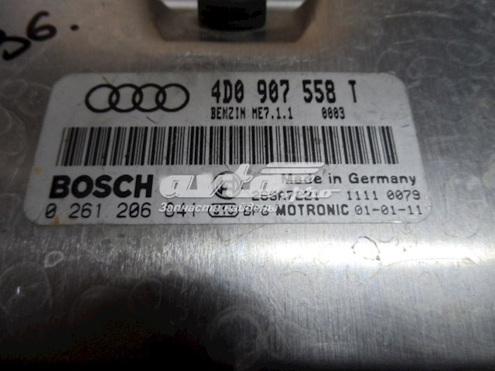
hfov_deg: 71.6
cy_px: 186
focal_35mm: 24
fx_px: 343
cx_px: 248
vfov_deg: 56.8
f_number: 3.2
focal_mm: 4
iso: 160
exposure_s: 1/15
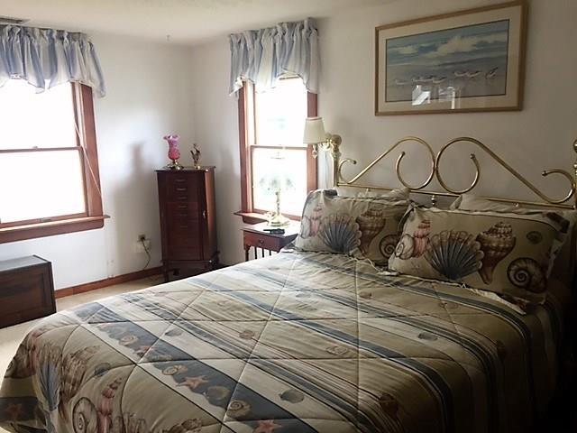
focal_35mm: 29
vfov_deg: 48.2
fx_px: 483
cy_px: 216
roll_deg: +0.3
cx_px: 288
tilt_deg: -9.9
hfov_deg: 61.7
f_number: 2.2
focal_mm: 4.15
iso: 64
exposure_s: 1/30
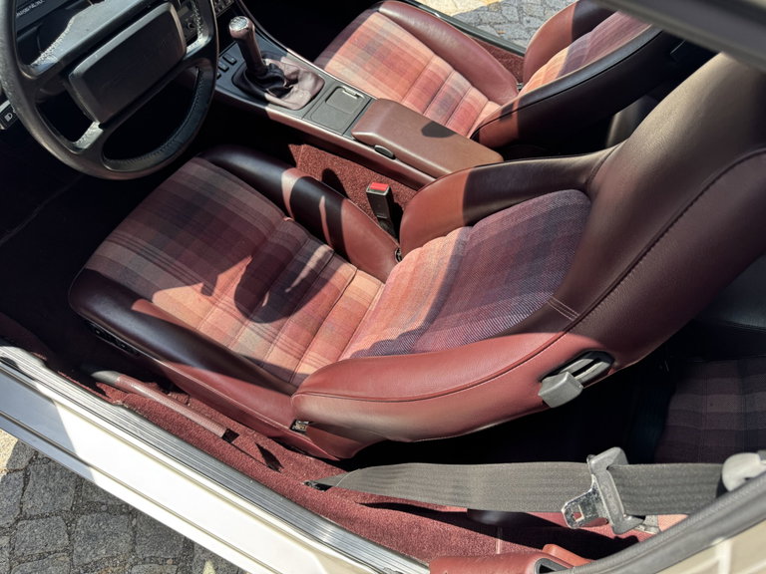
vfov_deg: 56.8
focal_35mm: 24
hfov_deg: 71.6
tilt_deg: -56.2
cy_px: 287
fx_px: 531
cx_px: 383
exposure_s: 1/567
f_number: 1.78
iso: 80
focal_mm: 6.76
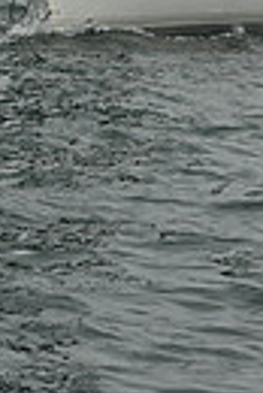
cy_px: -450
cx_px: 104
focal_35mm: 313
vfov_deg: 6.3
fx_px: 3421
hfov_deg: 4.4
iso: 320
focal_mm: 70
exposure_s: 1/1000
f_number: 11
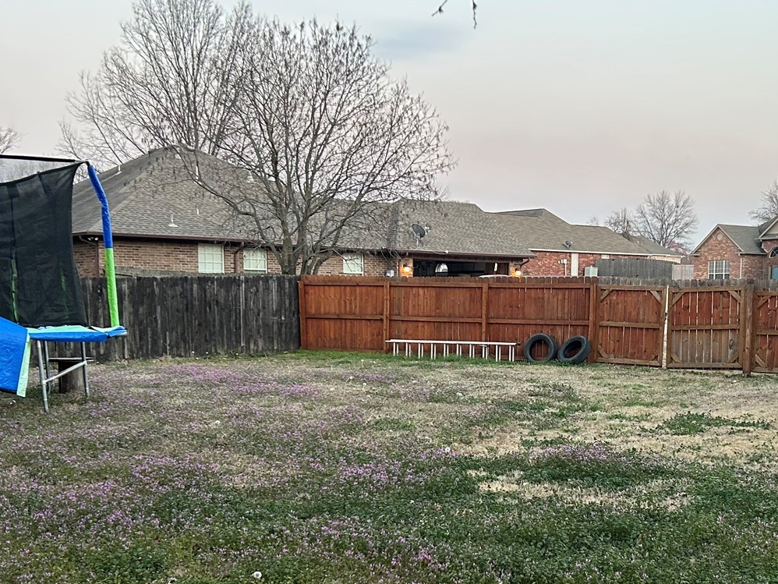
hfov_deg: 37.8
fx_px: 1124
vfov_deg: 28.7
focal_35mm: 50
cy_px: 434
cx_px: 514
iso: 125
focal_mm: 5.7
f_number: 1.5
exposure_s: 1/60
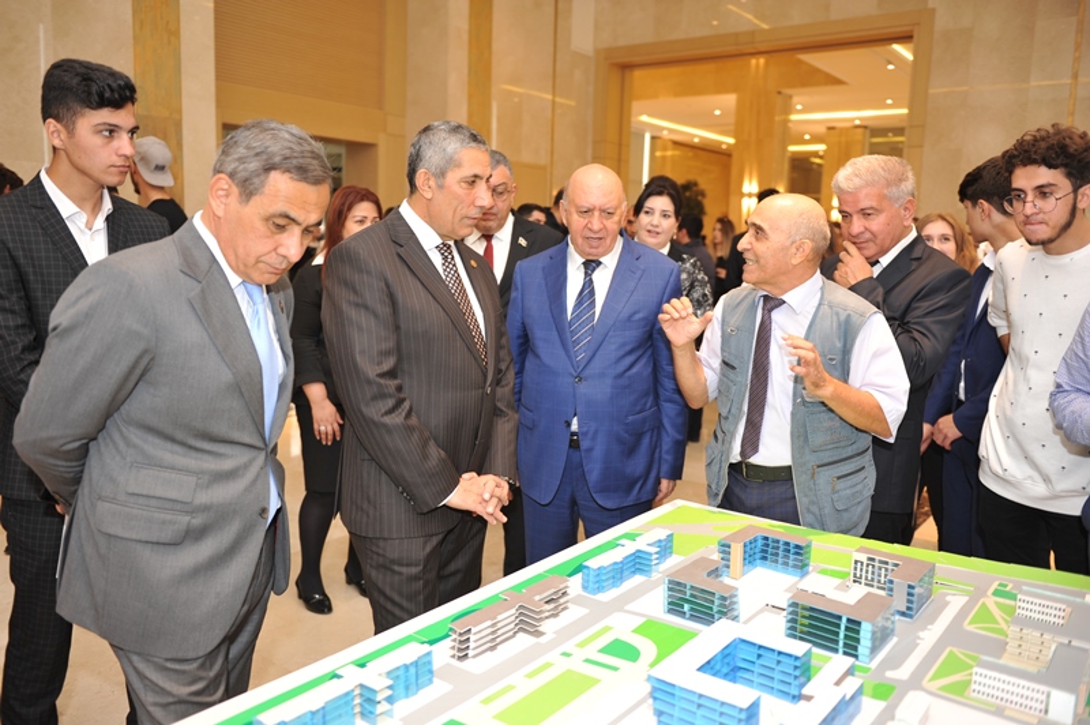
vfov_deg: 44.9
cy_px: 362
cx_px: 545
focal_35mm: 29
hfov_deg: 63.7
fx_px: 877
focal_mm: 29
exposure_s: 1/60
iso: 500
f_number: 2.8
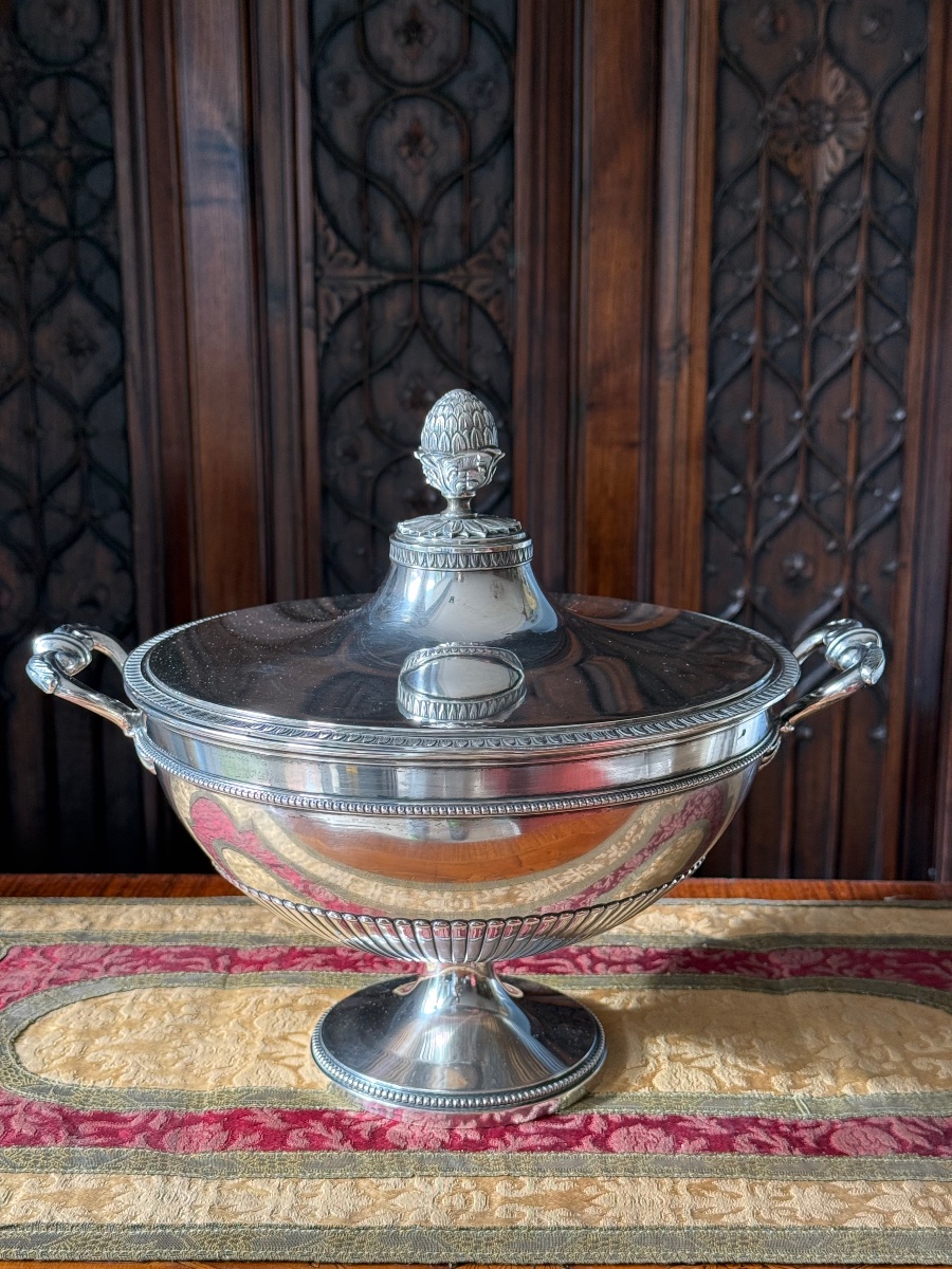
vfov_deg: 39.7
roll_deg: +0.7
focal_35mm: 48
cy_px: 634
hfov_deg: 30.3
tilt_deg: -12.8
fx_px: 1760
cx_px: 476
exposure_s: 1/60
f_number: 1.78
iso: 125
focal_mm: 6.76
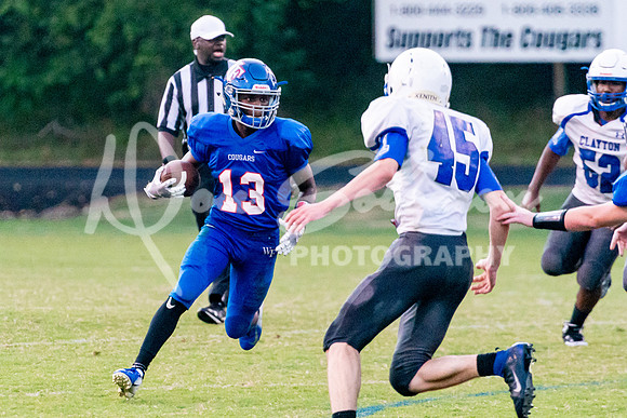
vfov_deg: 2.9
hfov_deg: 4.3
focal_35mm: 482
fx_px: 8403
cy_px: 159
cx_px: 205
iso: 8000
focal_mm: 280
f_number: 4
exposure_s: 1/1000
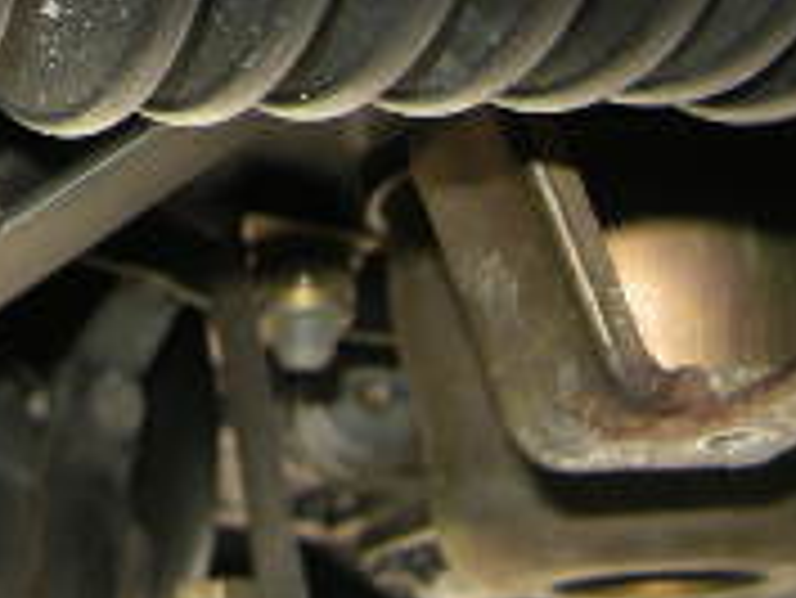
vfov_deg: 13.8
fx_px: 2324
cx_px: -94
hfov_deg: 18.6
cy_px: -292
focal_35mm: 101
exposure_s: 1/30
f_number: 2.8
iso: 64
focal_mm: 4.7
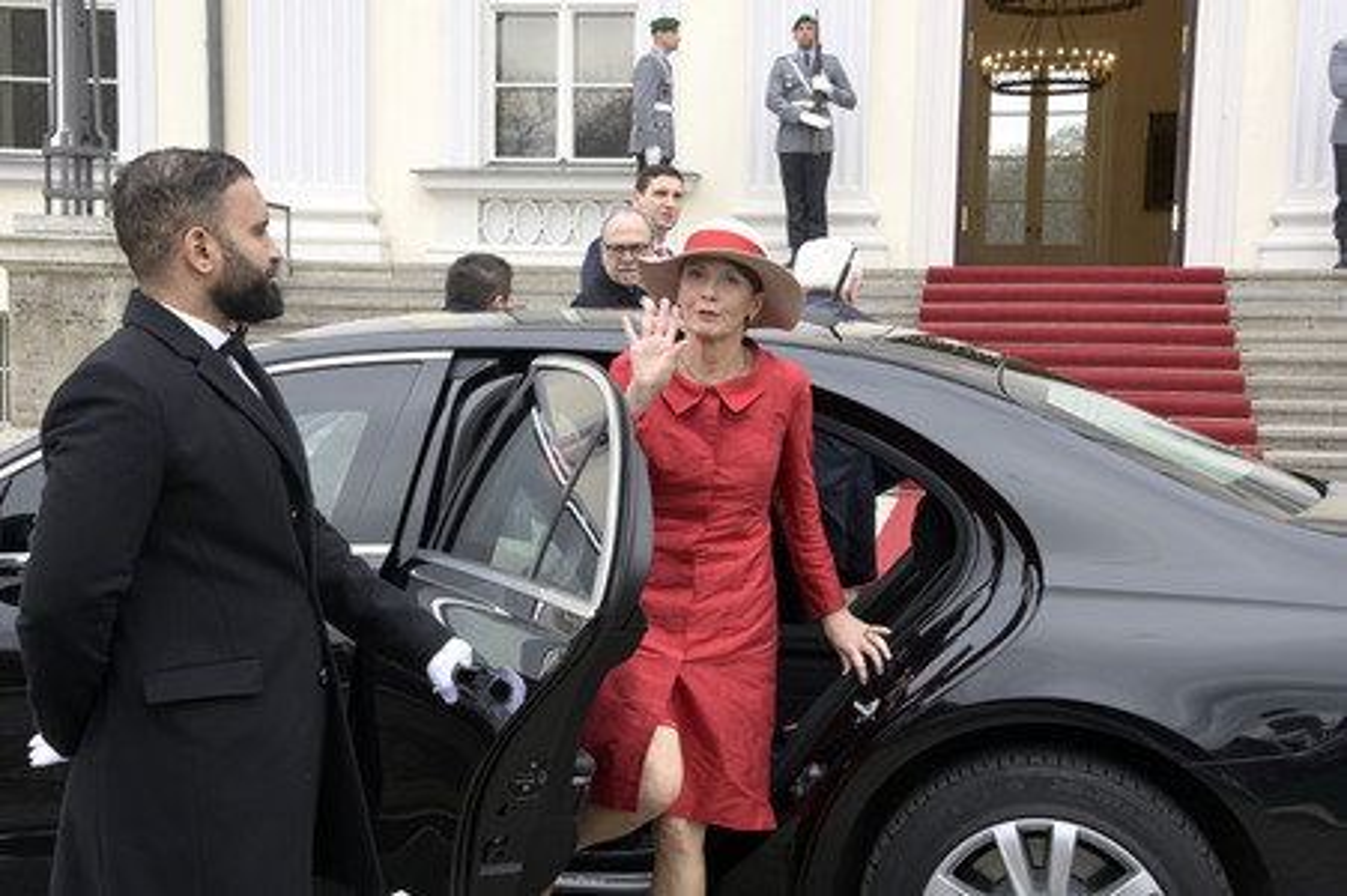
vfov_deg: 23.3
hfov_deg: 34.5
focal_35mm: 58
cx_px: 674
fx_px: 2169
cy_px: 448
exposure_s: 1/250
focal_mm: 58
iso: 1250
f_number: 11
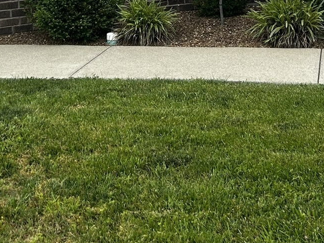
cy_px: -139
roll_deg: +3.1
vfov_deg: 16.2
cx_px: 174
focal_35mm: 82
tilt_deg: +2.4
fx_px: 768
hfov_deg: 23.8
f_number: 1.5
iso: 50
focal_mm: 5.7
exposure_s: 1/1972
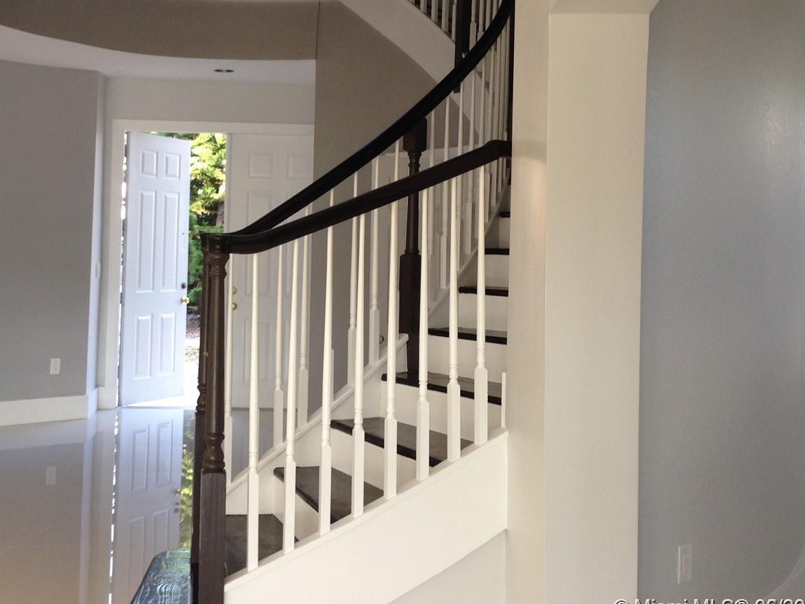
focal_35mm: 46
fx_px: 1070
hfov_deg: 40.8
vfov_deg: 31.3
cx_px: 280
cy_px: 201
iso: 50
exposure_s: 1/40
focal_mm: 4.12
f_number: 2.4
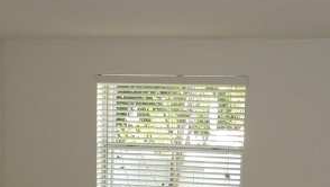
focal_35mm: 74
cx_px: 195
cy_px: 259
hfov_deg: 28.5
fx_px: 648
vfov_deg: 15.4
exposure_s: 1/80
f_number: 3.3
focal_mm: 4.1
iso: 100
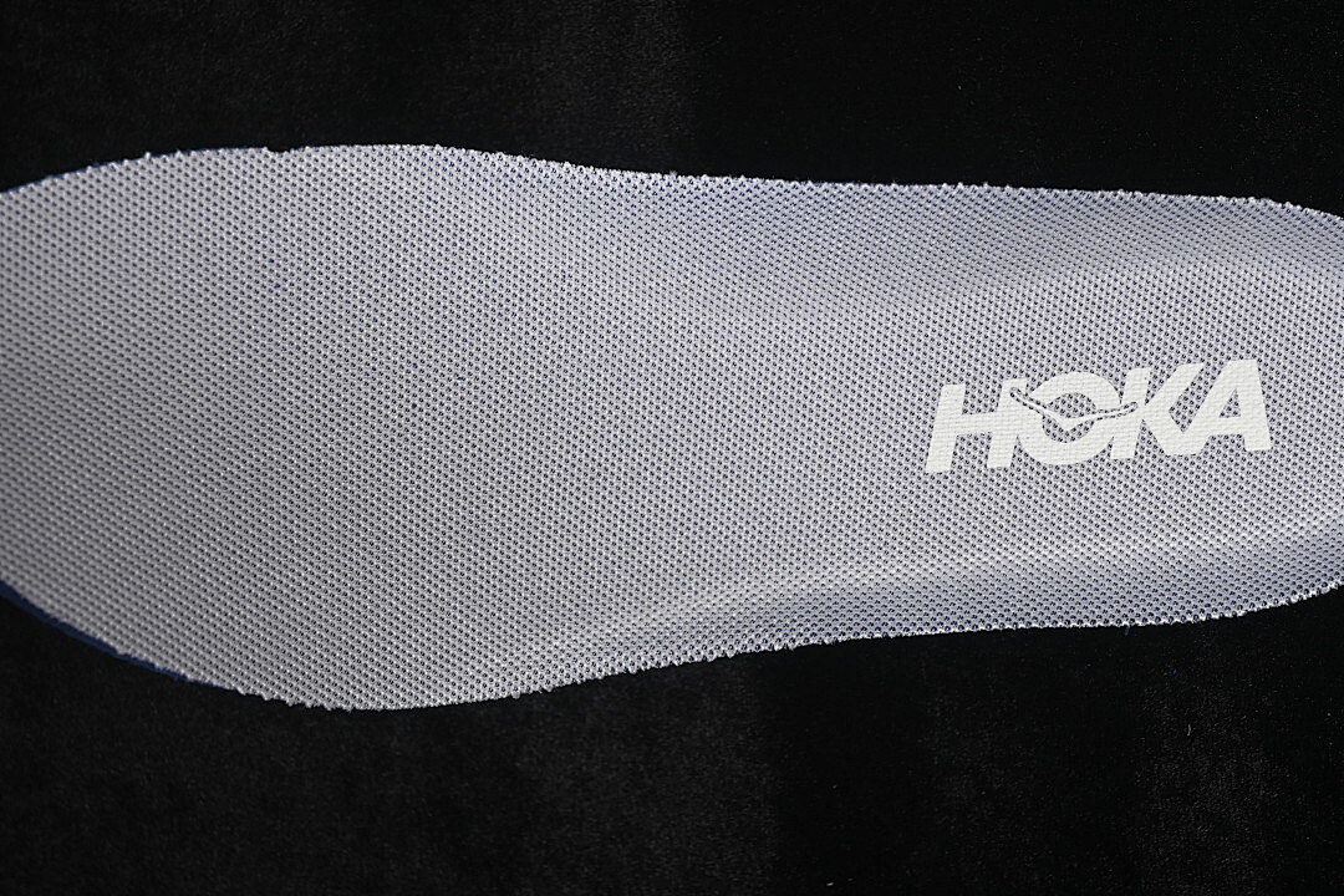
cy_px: 448
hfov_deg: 27.0
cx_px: 672
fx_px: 2800
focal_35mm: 75
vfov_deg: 18.2
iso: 160
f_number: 6.3
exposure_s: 1/60
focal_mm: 50
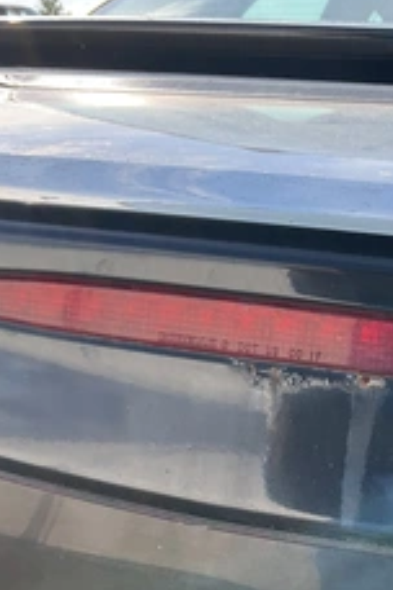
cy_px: 326
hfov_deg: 24.7
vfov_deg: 37.5
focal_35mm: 53
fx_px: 868
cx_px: 362
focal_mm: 3
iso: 25
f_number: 1.8
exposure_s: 1/545
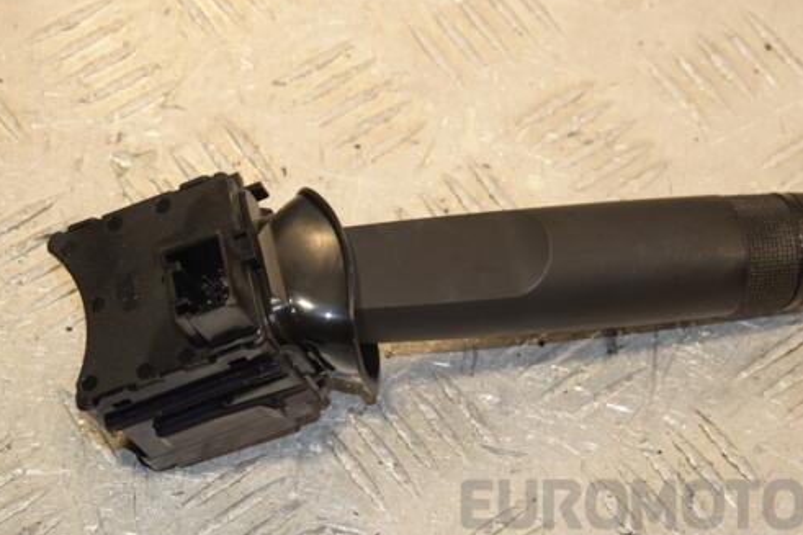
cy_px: 286
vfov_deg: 11.3
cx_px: 430
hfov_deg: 16.9
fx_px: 2698
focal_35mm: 121
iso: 800
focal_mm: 66
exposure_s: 1/200
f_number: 8
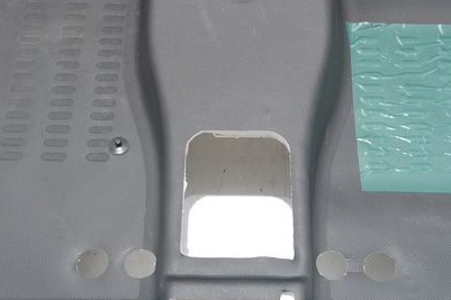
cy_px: 34
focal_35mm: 69
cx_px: 247
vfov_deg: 19.4
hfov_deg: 29.2
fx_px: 864
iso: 400
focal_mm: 18
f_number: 3.5
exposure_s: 1/60
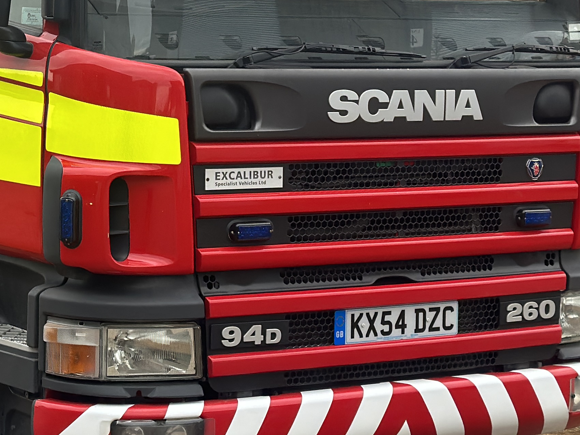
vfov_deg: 12.9
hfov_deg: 17.0
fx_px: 1910
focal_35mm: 114
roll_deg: -1.0
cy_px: 59
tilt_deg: -1.7
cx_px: 49
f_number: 1.78
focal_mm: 6.86
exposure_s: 1/511
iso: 80
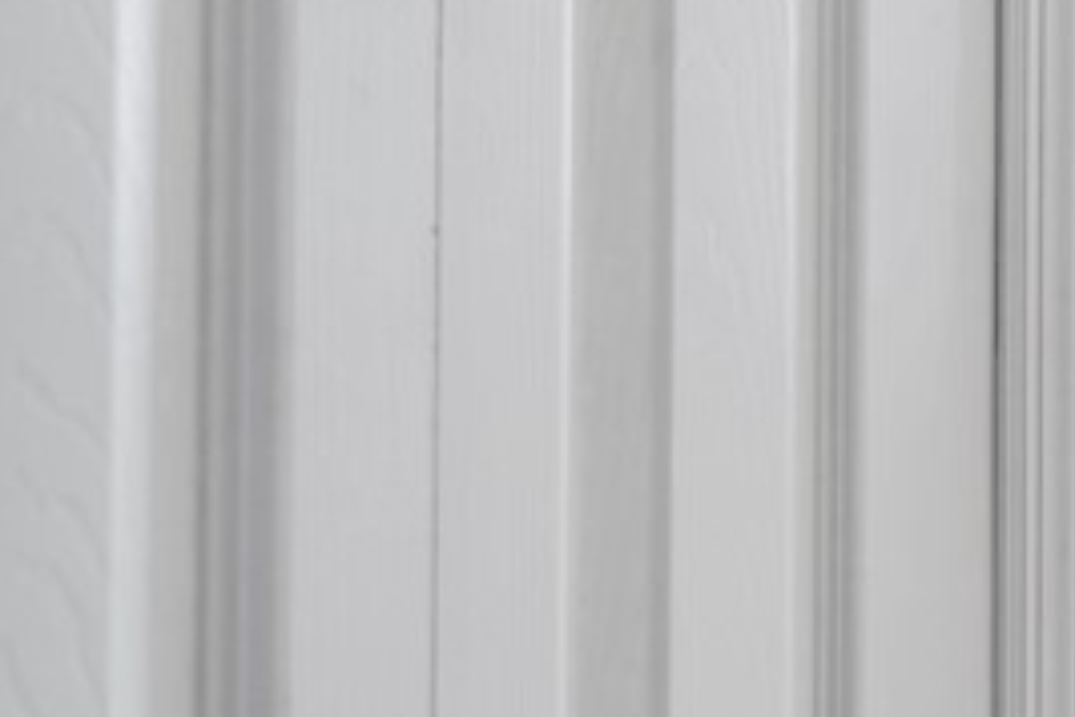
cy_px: 332
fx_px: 1702
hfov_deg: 21.6
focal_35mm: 57
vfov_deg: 23.8
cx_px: 1953
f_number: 8
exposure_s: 1/25
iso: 250
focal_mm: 14
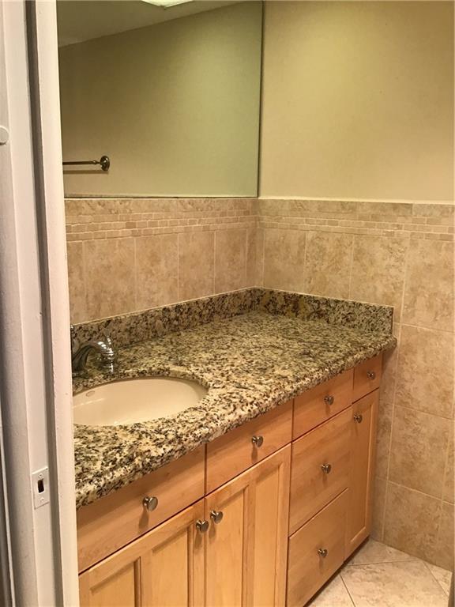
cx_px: 228
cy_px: 304
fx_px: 543
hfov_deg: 45.4
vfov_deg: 58.4
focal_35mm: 31
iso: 32
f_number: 2.4
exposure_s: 1/30
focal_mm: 3.3
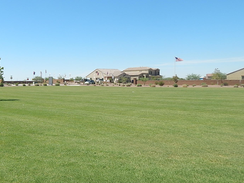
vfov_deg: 37.7
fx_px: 268
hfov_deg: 46.9
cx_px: 56
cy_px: 89
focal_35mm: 38
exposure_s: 1/500
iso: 125
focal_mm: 4
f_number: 6
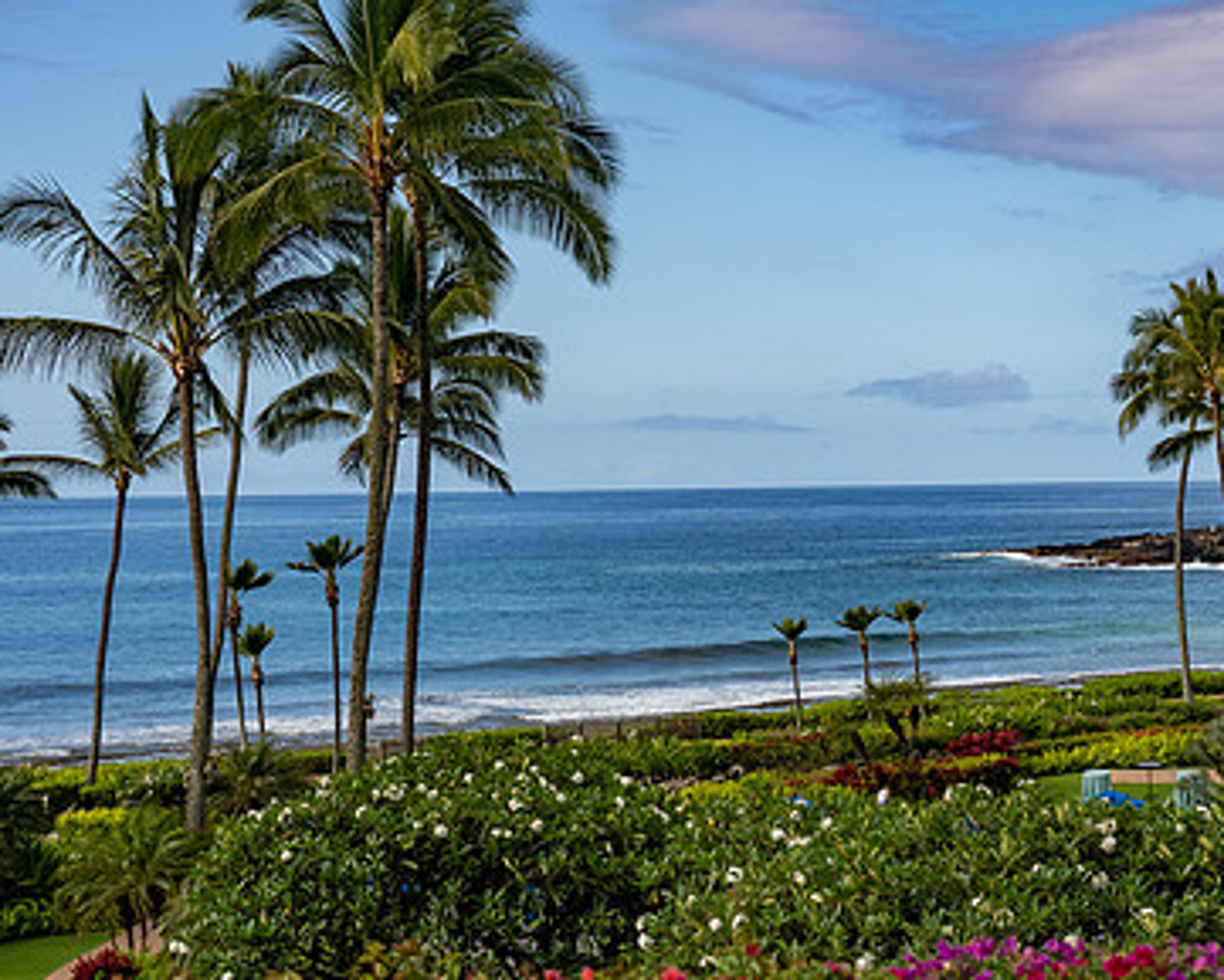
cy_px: 388
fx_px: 3116
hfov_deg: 22.2
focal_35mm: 86
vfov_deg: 17.9
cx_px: 580
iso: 125
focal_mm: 57
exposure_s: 1/1600
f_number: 4
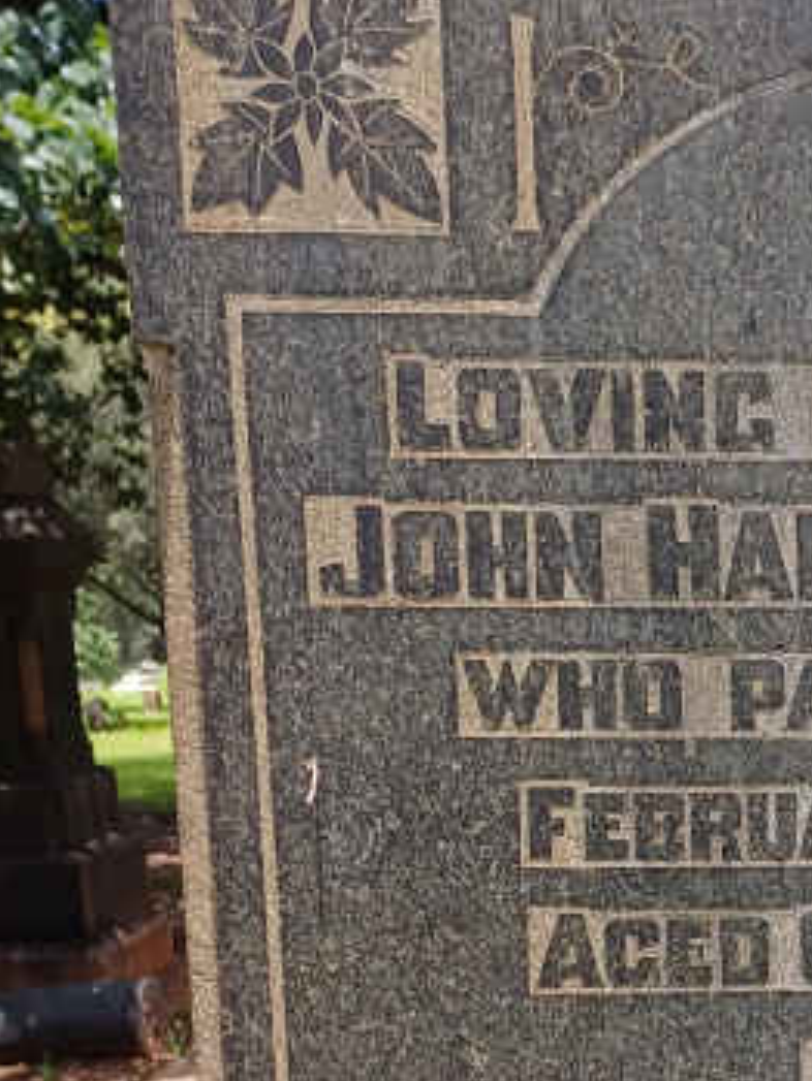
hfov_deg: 16.4
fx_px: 2688
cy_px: 988
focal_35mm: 86
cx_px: 992
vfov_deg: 22.2
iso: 50
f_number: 1.8
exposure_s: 1/377
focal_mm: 4.65
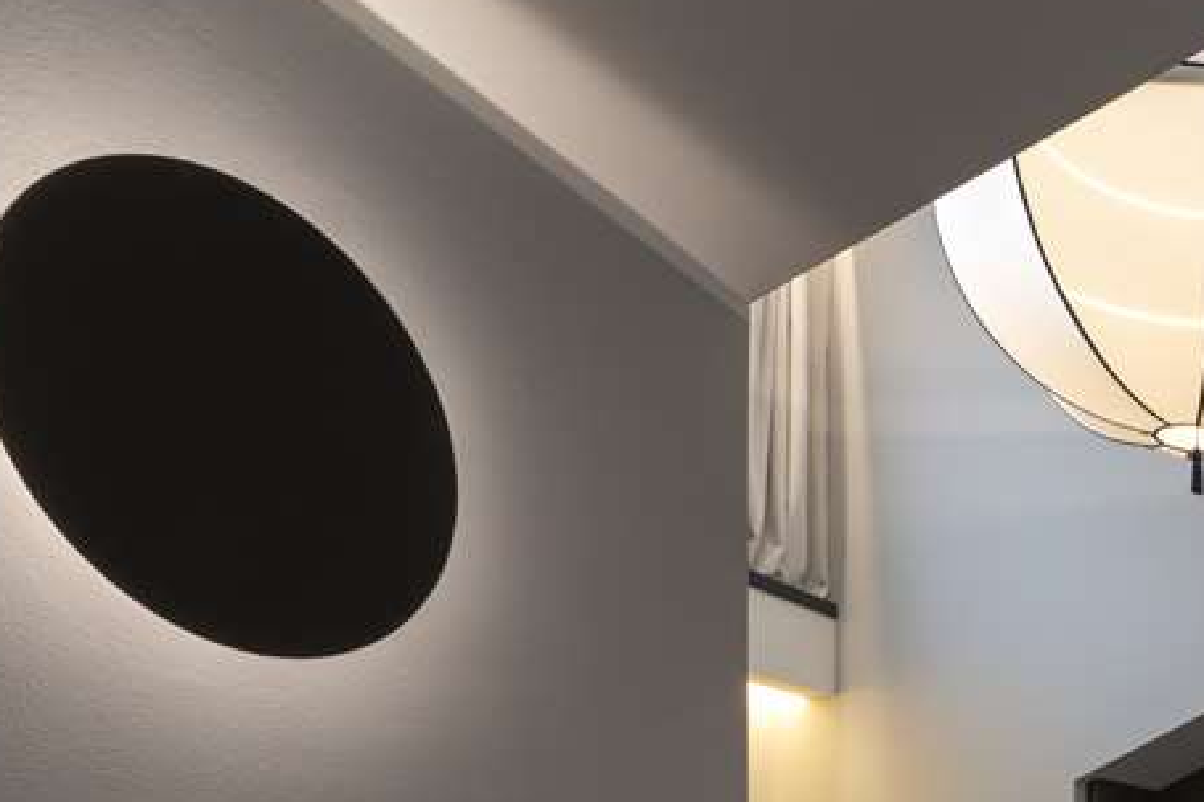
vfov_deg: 32.7
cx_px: 1274
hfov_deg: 43.3
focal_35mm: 36
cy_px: 868
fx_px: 1203
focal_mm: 16
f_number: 16
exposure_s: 1/1.67
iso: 200
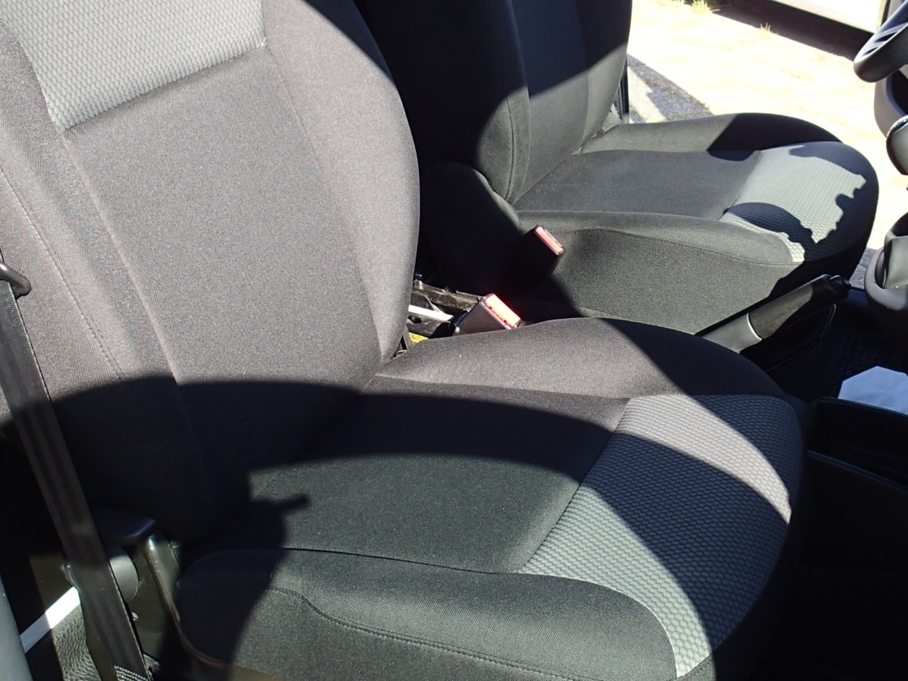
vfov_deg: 33.4
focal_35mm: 43
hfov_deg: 43.7
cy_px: 254
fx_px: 1128
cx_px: 532
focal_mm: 4.5
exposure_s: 1/250
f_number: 2.8
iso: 100
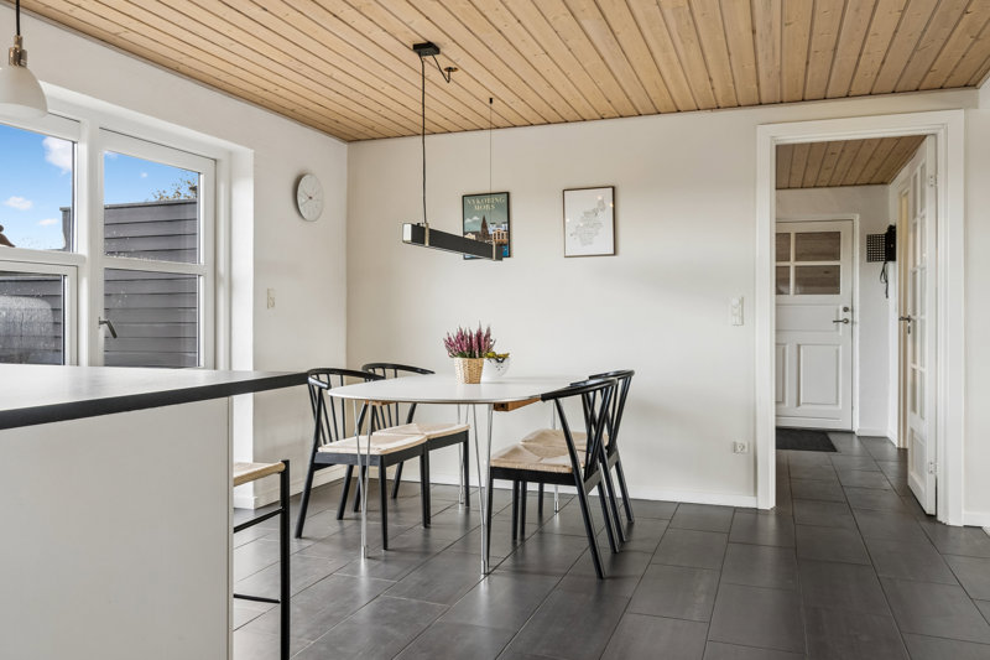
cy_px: 330
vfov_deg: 47.9
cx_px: 495
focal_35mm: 27
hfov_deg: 67.4
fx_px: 742
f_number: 8
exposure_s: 1/15
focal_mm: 18
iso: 200
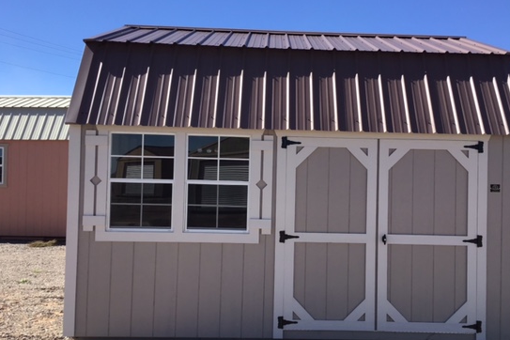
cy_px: 171
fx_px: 538
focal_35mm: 38
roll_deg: -1.3
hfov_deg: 50.5
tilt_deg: -0.5
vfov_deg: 35.1
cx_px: 291
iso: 25
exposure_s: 1/1006
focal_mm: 3.3
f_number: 2.4
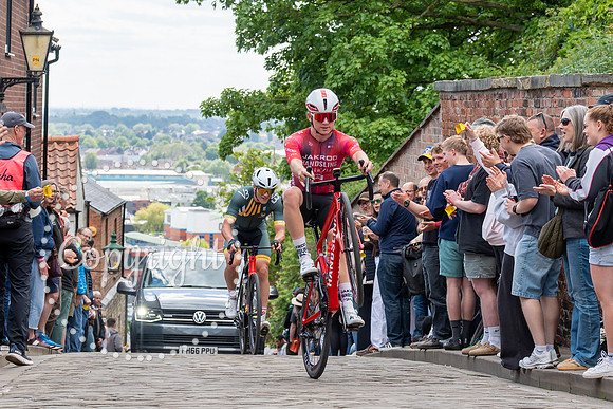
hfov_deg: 16.2
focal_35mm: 127
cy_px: 55
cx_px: 395
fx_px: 2156
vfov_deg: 10.8
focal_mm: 70
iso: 400
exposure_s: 1/1000
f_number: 5
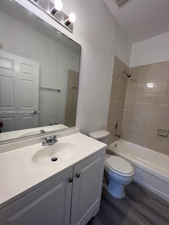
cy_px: 112
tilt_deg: -7.0
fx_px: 85
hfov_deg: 89.9
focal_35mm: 13
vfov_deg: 106.2
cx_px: 84
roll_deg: -4.6
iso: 64
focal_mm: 1.57
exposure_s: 1/122
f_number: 1.8
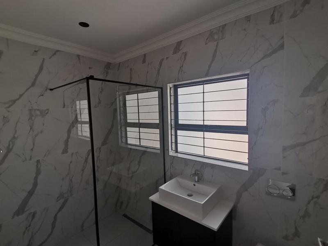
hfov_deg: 91.0
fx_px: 161
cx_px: 164
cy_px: 123
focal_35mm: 17
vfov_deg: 74.7
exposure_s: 1/103
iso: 50
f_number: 2.4
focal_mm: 1.78
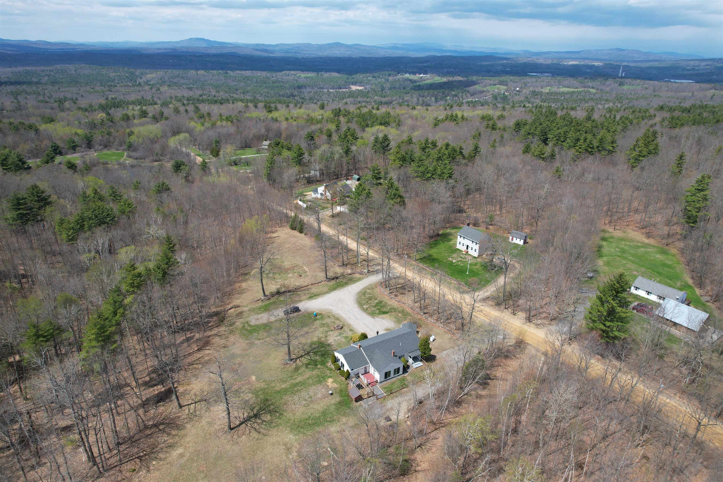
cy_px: 241
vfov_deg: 57.2
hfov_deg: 78.6
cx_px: 362
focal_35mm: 22
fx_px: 442
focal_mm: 8.38
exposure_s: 1/1500
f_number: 2.8
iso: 100
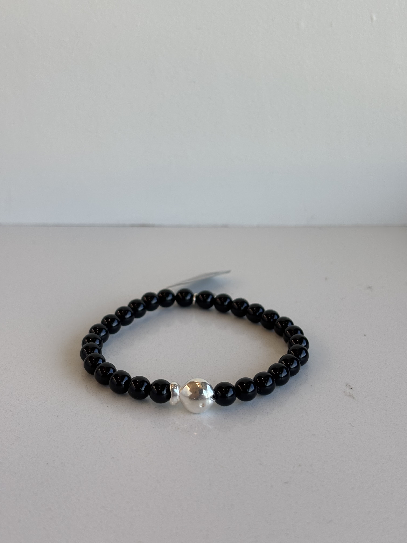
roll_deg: -0.4
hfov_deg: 28.0
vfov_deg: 36.8
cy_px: 272
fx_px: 815
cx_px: 204
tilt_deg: -22.7
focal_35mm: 52
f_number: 1.6
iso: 32
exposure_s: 1/221
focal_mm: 5.96
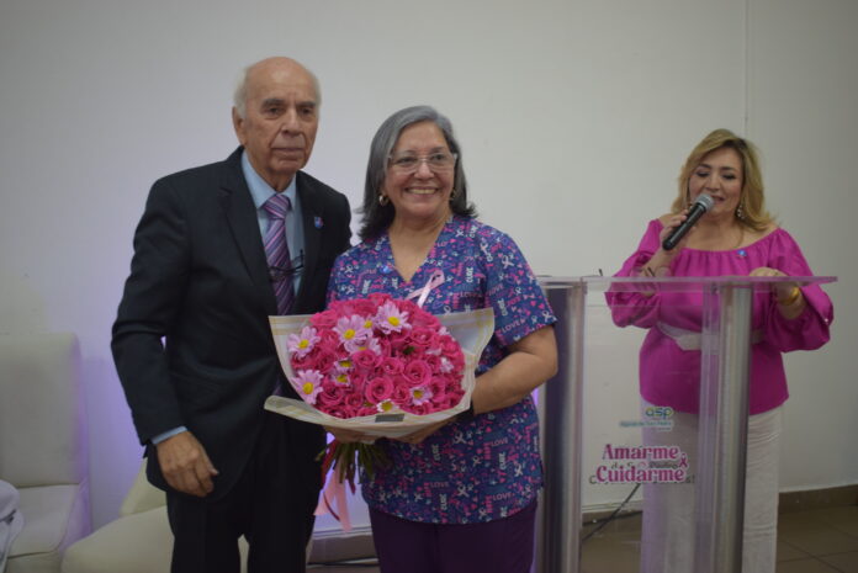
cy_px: 286
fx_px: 894
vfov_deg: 35.5
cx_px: 429
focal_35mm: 38
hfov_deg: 51.3
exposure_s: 1/60
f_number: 4
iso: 450
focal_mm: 25
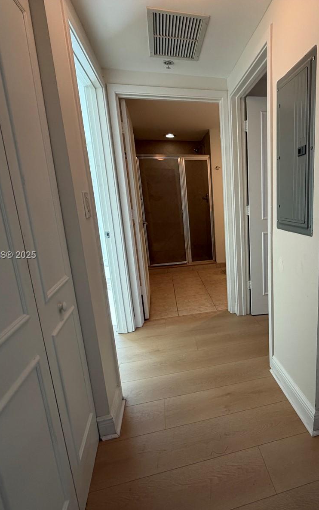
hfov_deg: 56.5
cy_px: 256
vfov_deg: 85.1
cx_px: 242
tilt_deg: -12.2
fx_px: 278
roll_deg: +2.4
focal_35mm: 20
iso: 160
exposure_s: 1/120
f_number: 2.2
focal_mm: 2.22
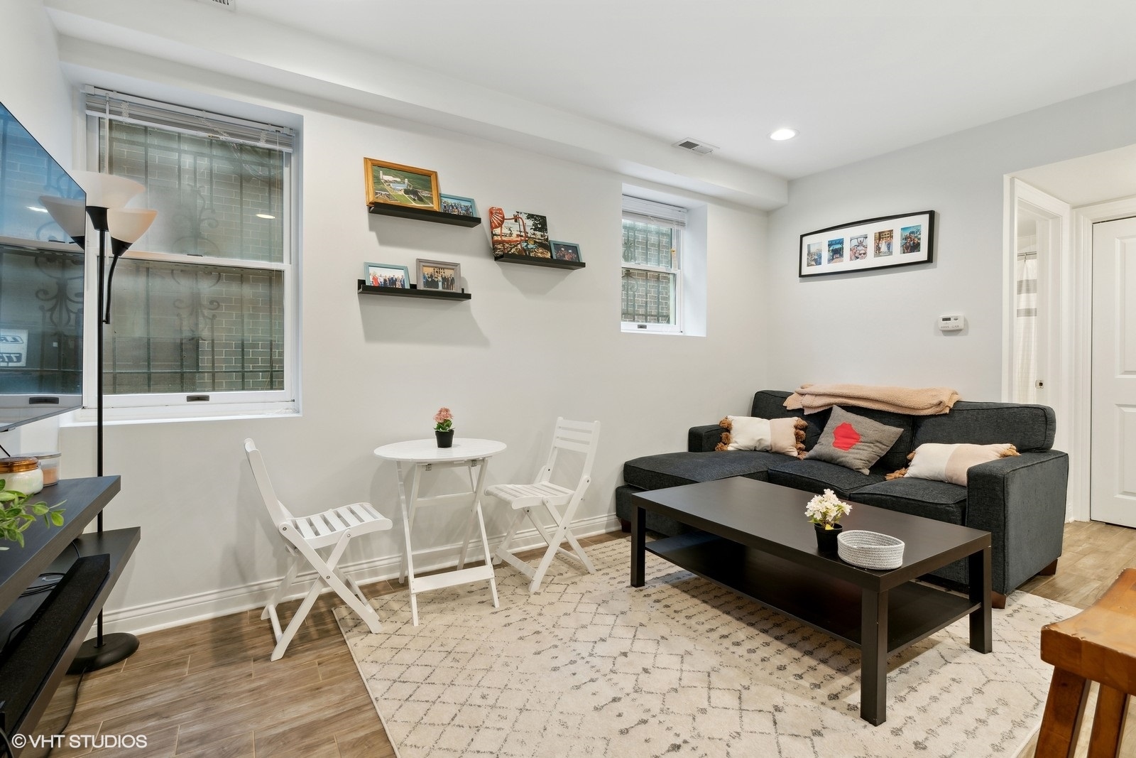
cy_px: 379
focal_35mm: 16
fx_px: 505
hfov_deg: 96.7
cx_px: 568
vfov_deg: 73.8
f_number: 8
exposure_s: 1
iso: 320
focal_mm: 16
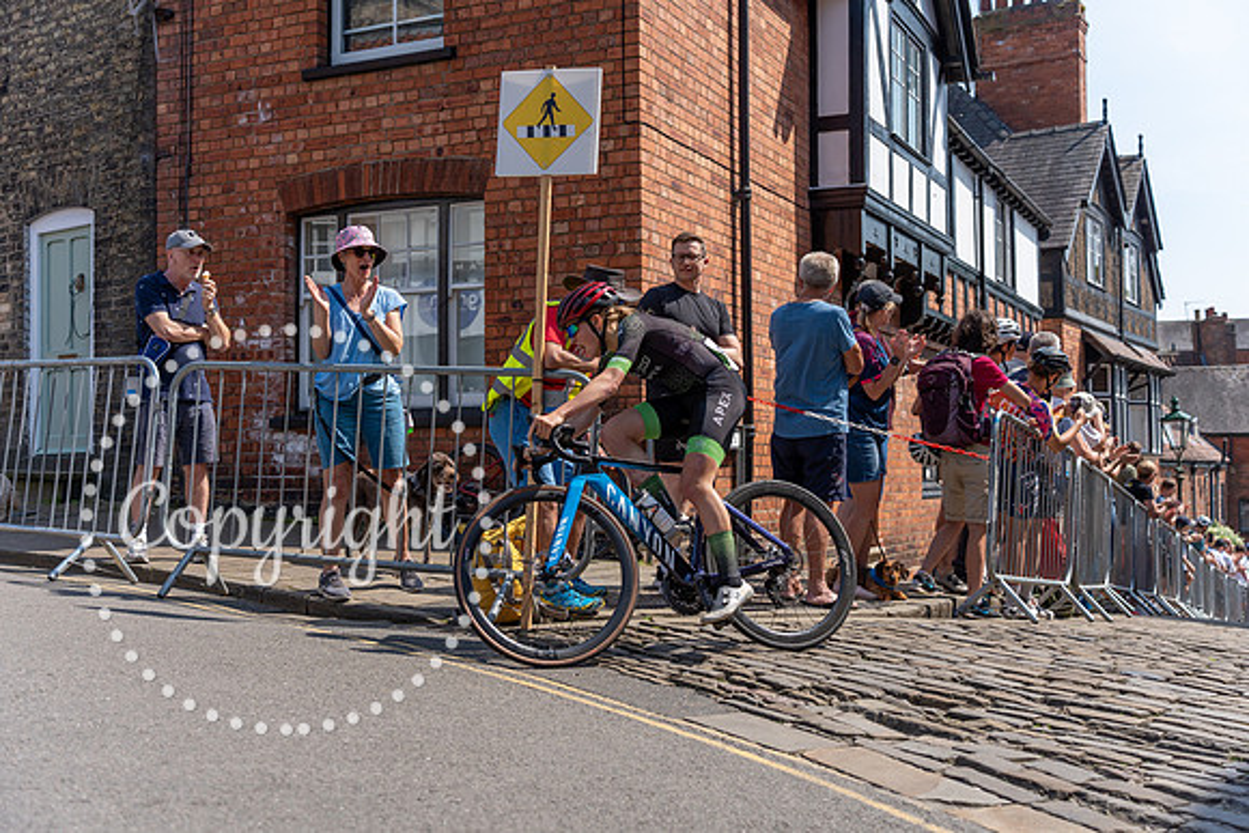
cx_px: 624
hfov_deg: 50.7
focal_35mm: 38
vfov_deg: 35.1
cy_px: 416
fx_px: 1319
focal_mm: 38
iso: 160
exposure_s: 1/2500
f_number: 3.5
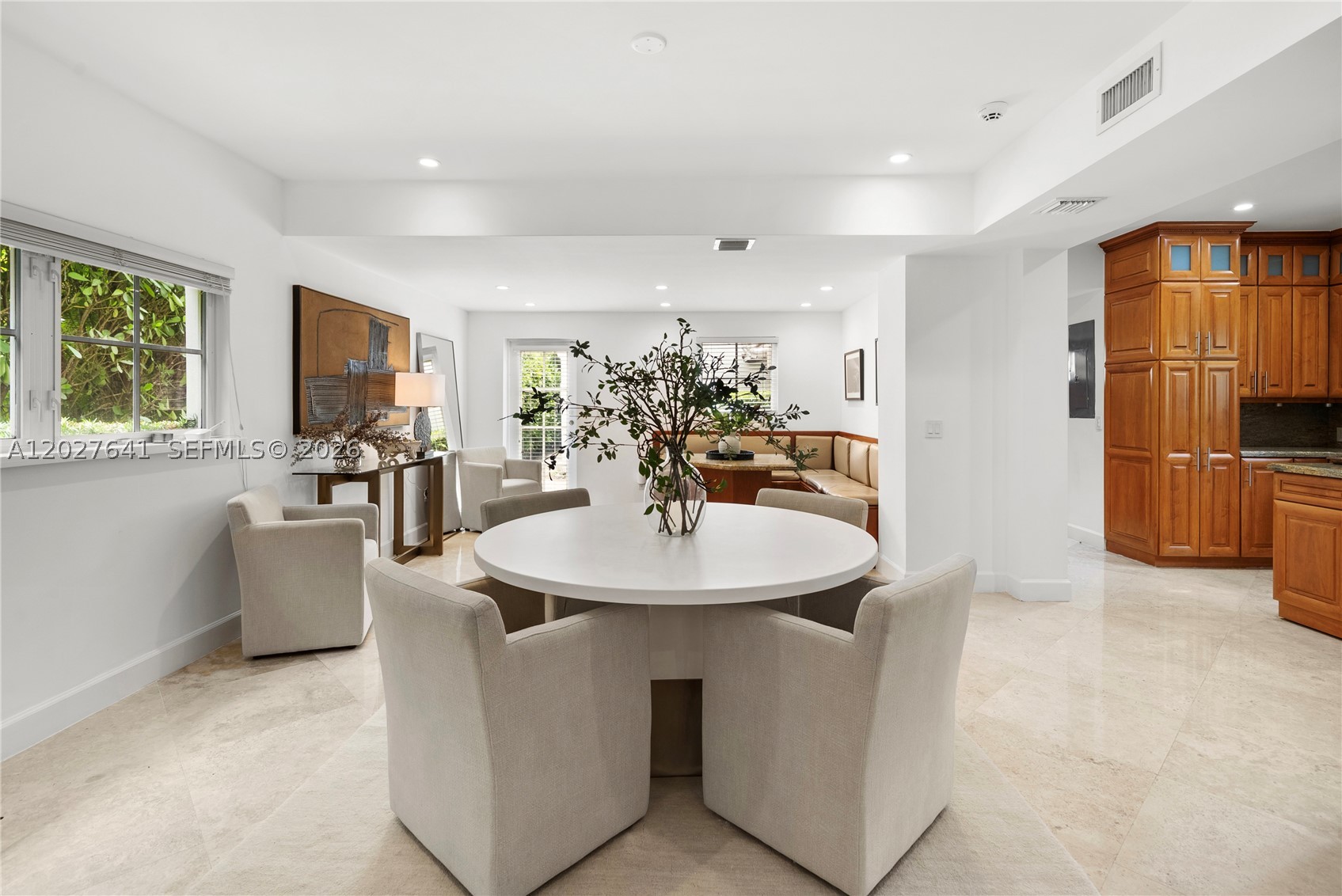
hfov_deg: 100.4
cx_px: 671
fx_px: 559
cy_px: 448
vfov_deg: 77.4
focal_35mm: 15
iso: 400
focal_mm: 15
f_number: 8
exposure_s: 1/6
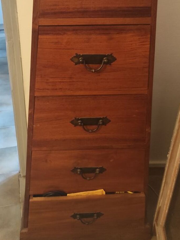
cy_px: 76
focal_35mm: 37
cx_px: 64
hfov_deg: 38.3
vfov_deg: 49.1
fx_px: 257
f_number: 1.89
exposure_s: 1/20
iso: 1036
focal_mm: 5.43
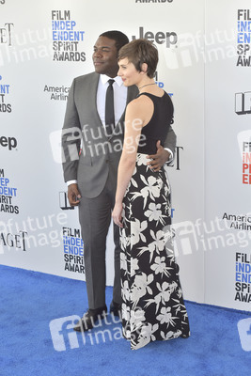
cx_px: 126
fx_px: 731
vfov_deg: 28.8
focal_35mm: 70
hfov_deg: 19.5
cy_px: 188
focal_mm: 70
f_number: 6.3
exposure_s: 1/320
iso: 500
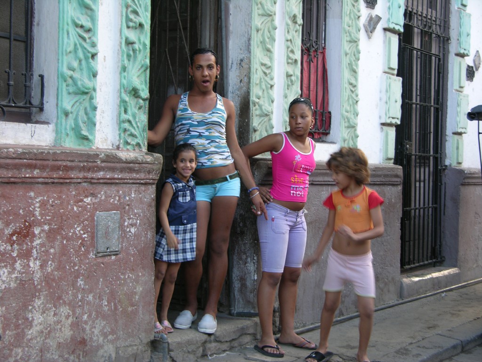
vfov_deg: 22.3
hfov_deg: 29.4
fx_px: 919
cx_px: 241
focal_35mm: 66
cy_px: 181
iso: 50
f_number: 3.2
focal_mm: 16.8
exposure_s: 1/13
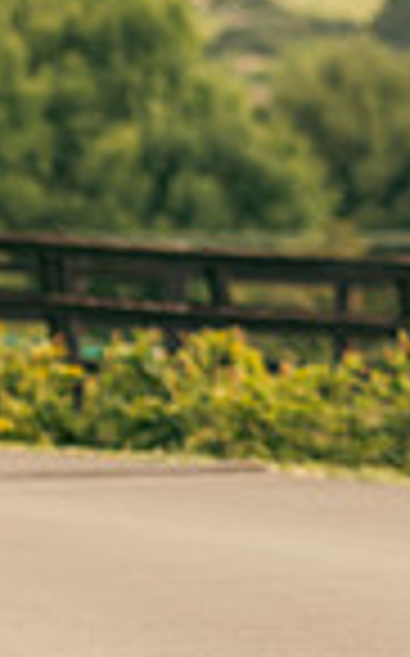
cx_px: 897
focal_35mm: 546
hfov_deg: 2.4
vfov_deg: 3.9
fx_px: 9781
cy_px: 191
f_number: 3.5
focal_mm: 135
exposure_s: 1/320
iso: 125
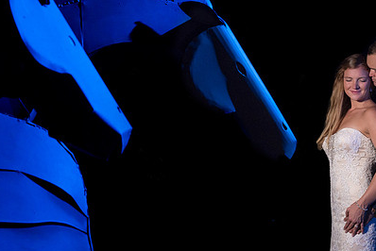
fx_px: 1066
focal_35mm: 102
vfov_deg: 13.4
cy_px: 91
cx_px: 195
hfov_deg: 20.0
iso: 2000
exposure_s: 1/200
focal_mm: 70
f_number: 8
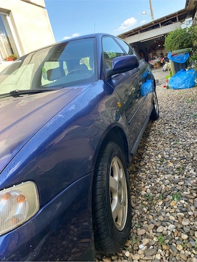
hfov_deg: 53.1
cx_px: 98
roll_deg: +14.5
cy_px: 131
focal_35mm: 26
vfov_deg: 67.3
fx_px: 197
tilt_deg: -15.3
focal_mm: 4.25
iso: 32
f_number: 1.8
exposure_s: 1/312
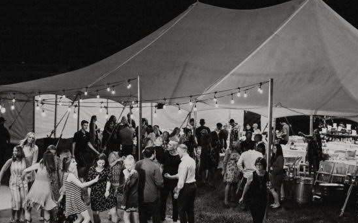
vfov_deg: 19.4
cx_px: 204
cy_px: 96
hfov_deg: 30.6
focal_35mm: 67
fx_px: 653
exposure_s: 1/100
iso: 1600
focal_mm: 35
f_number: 2.2
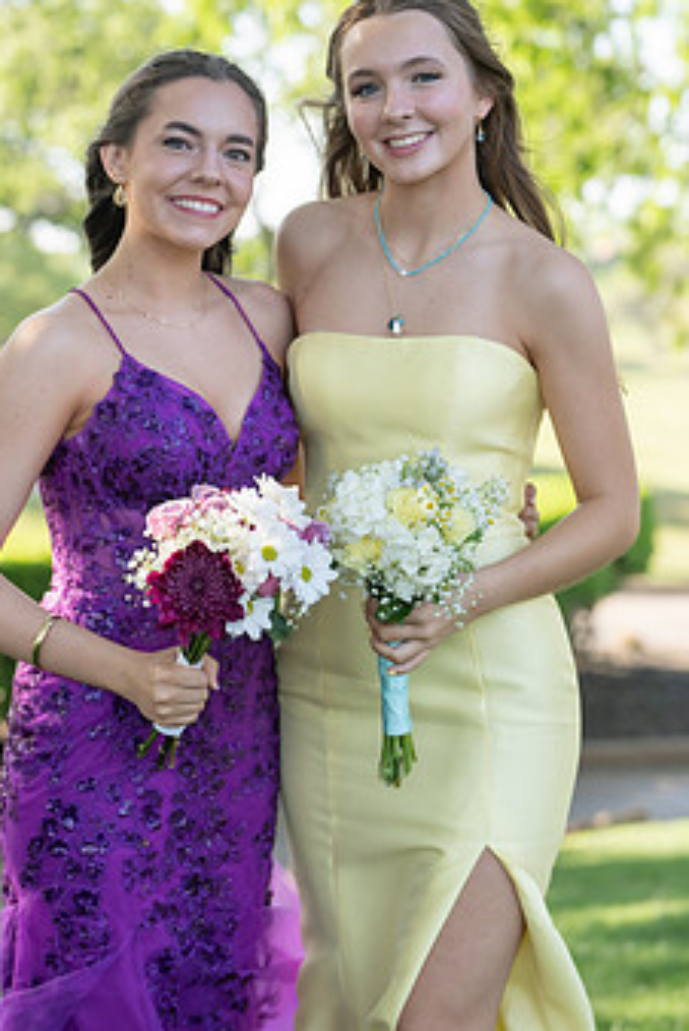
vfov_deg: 22.1
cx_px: 265
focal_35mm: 92
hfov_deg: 14.9
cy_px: 451
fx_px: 2636
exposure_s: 1/640
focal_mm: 50
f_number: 2.2
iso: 160
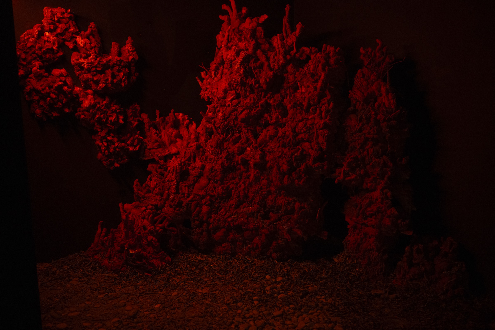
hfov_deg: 54.4
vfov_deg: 37.9
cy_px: 165
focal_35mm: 35
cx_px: 248
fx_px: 481
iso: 2500
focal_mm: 35
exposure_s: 1/40
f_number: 1.8
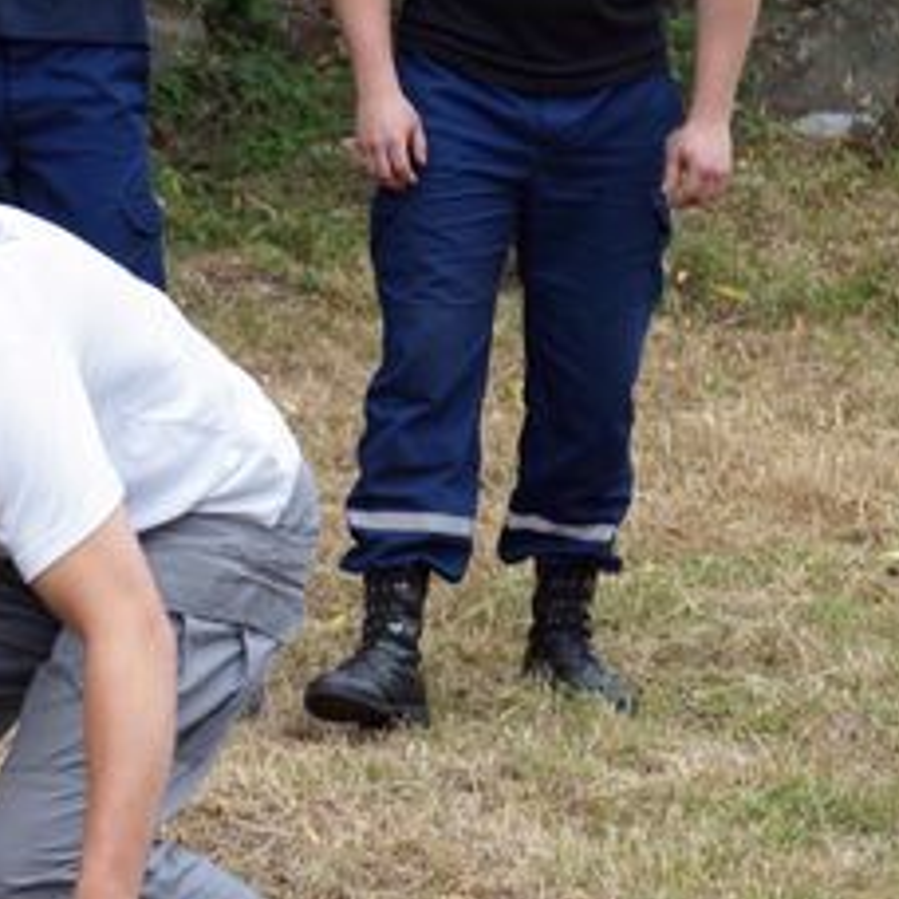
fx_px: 6326
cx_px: 43
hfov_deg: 8.1
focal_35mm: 215
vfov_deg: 8.1
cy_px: 621
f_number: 5
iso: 320
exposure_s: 1/160
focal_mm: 55
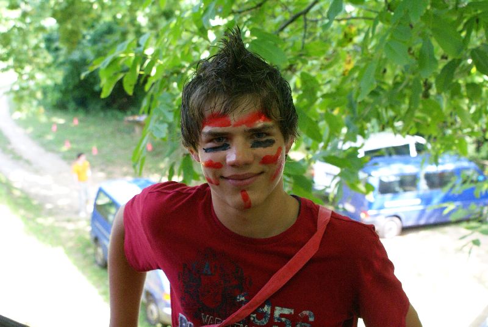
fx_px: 713
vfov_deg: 25.8
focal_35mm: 52
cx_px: 244
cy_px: 164
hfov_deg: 37.8
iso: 800
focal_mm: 35
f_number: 5.6
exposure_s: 1/125
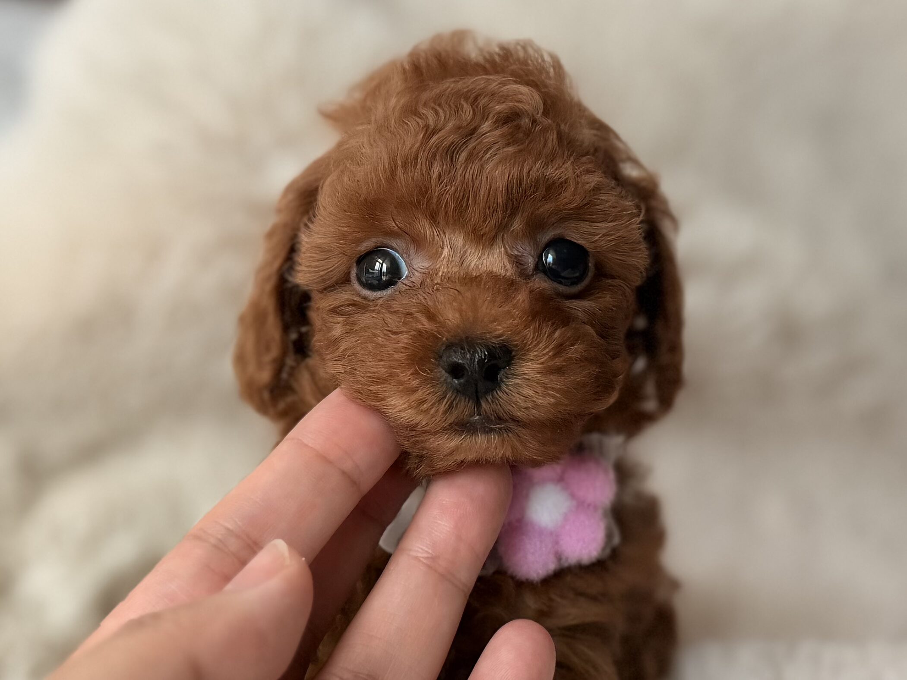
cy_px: 340
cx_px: 454
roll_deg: -2.2
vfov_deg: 56.8
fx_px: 629
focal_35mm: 24
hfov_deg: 71.6
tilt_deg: -4.1
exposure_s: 1/121
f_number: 1.78
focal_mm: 6.76
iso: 100
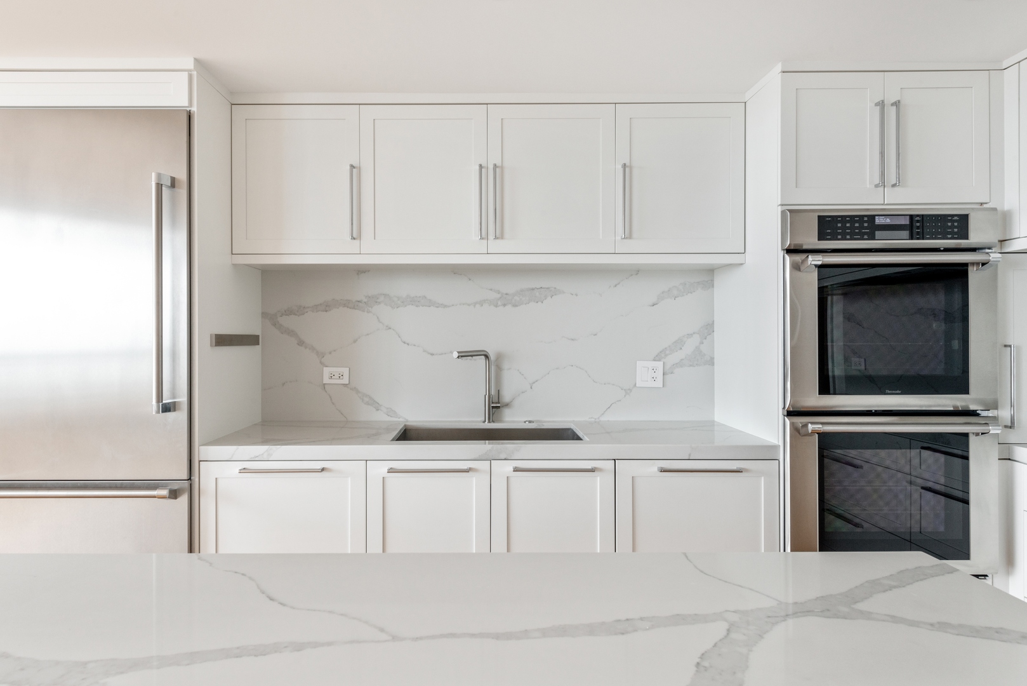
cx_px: 514
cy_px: 343
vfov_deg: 59.5
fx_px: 599
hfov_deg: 81.2
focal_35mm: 21
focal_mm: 21
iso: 400
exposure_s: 1/10
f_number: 9
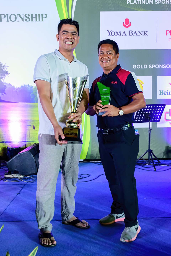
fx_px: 249
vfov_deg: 54.4
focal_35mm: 35
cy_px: 128
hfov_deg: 37.9
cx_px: 86
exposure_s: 1/250
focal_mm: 35
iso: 4500
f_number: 4.5
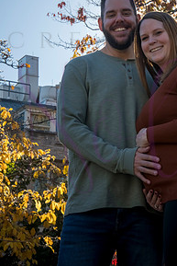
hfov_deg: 12.5
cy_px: 73
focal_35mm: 109
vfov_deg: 18.6
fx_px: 803
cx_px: 130
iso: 640
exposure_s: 1/160
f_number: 20
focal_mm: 70
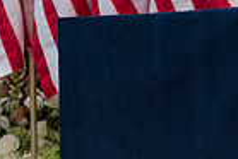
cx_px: -154
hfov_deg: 3.9
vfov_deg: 2.6
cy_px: 301
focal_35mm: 524
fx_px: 3468
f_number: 4
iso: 400
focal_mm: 84
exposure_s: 1/160
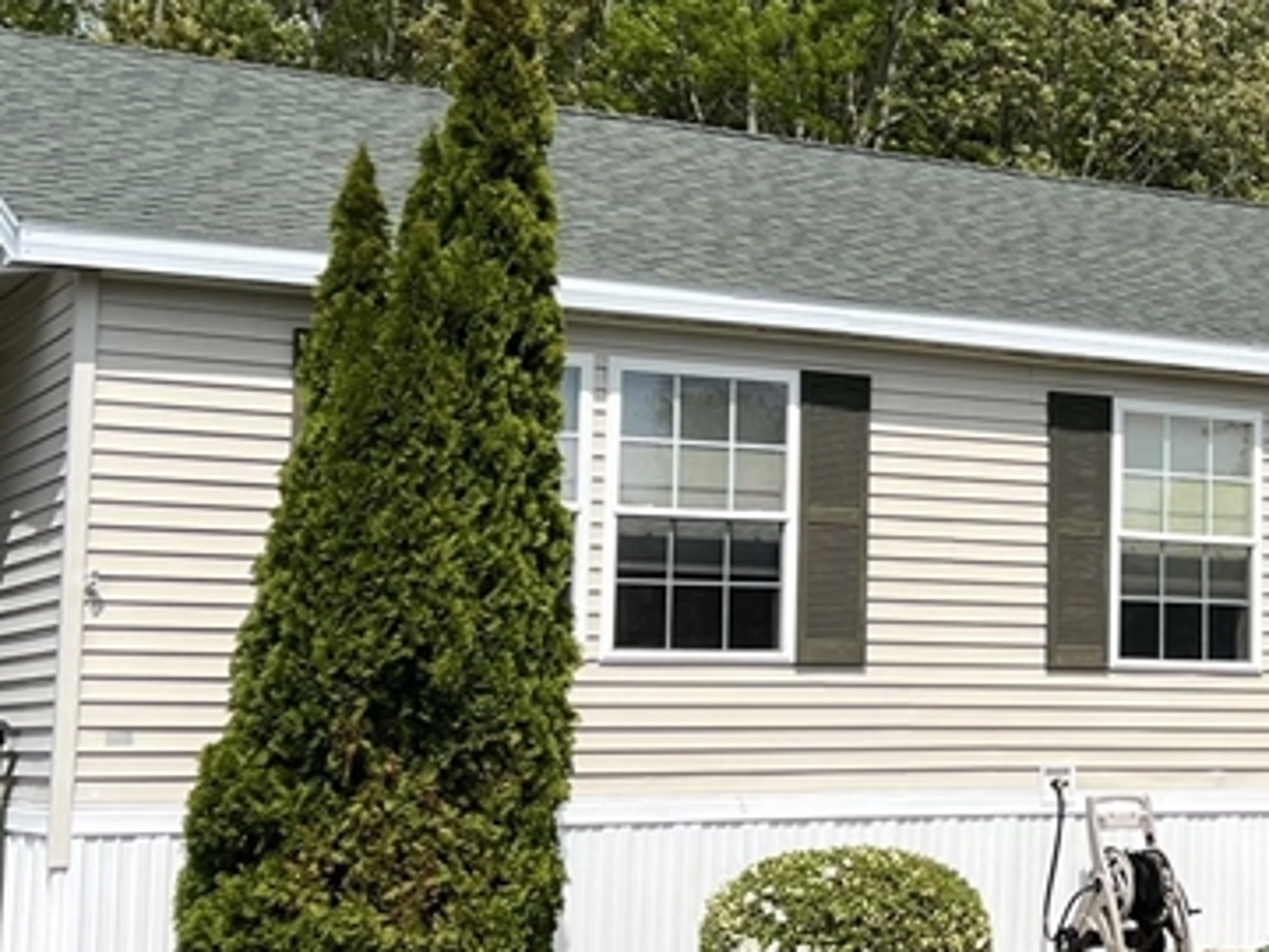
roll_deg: +0.0
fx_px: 2713
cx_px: 1198
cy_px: 416
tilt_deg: +6.0
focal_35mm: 74
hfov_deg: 25.3
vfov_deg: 19.9
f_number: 1.5
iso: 50
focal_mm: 5.7
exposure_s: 1/5882
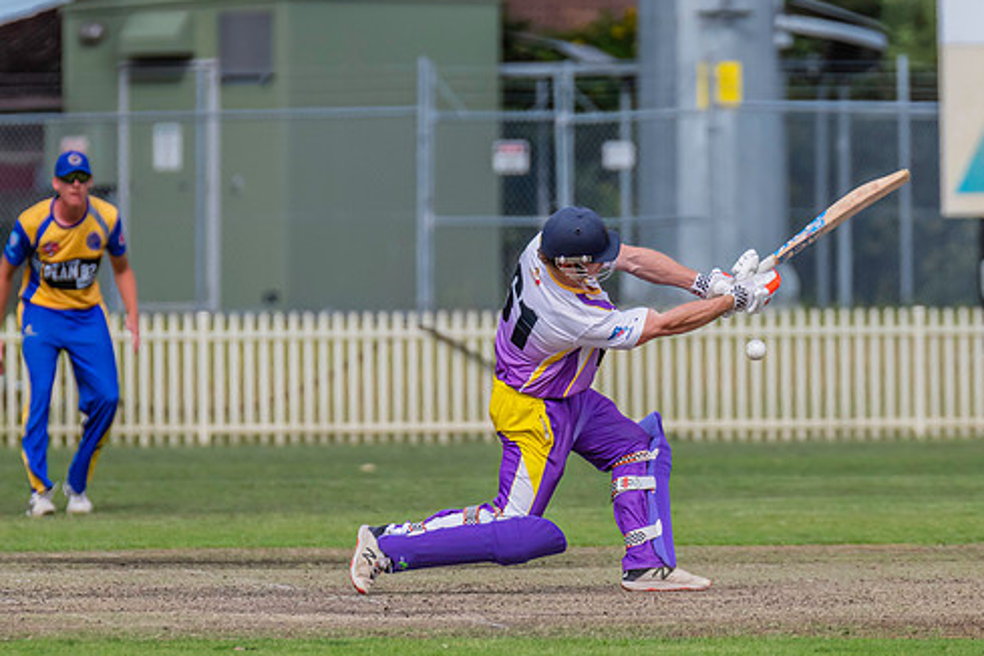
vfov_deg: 2.2
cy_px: 410
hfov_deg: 3.3
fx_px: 17273
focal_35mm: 632
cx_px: 595
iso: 800
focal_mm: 460
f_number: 6.3
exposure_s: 1/2500
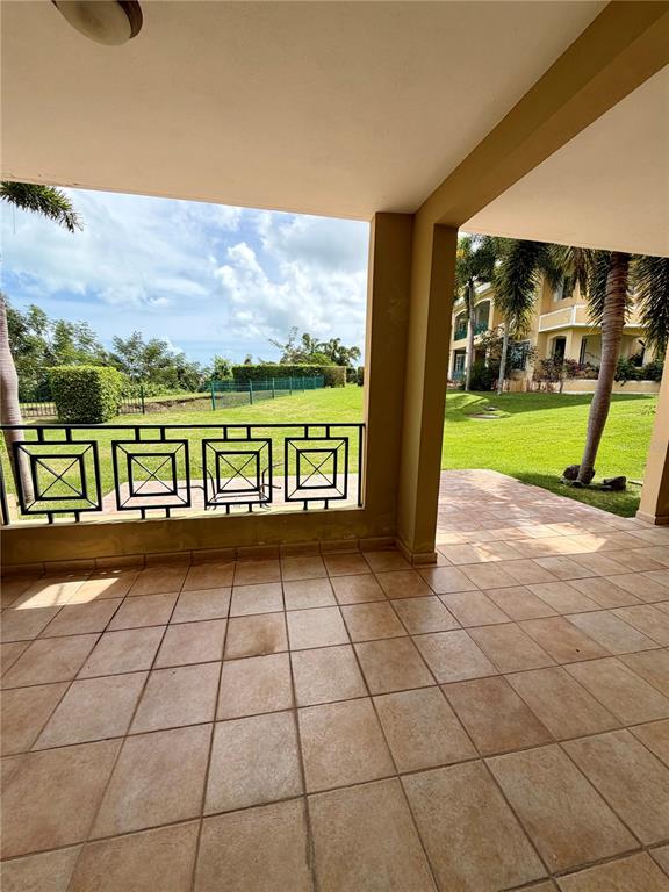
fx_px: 361
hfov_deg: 85.7
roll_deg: -1.2
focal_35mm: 14
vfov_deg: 102.1
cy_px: 446
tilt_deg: -10.6
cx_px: 334
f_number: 2.2
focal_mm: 2.22
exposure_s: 1/770
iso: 25
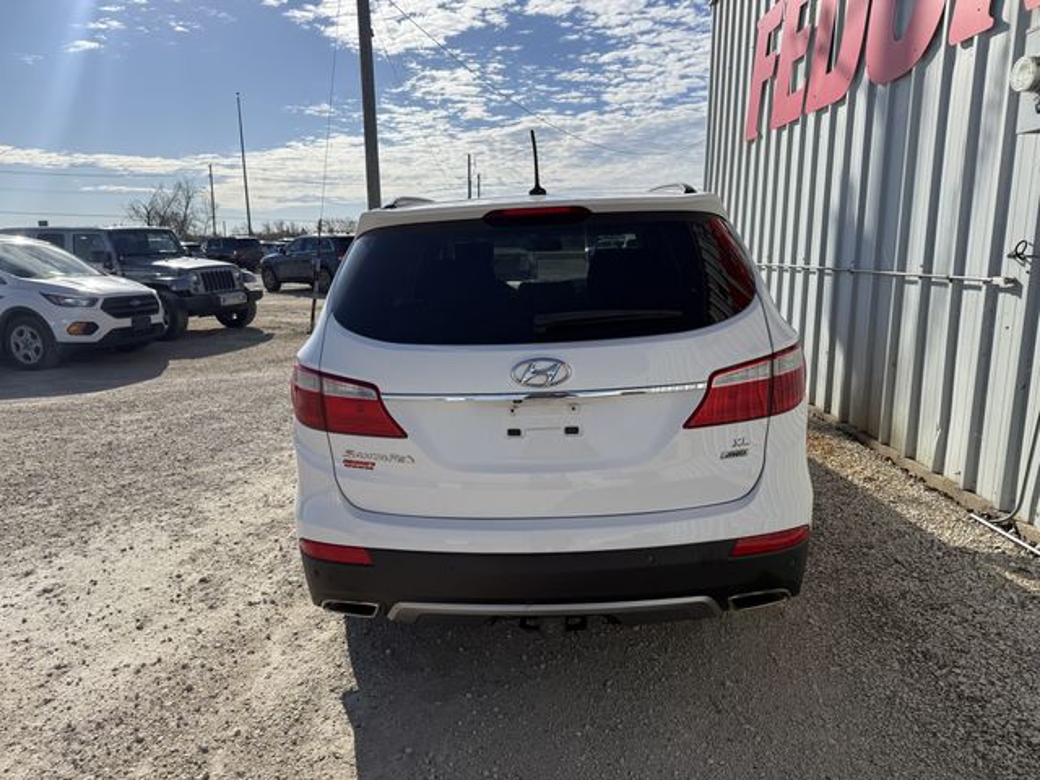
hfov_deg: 71.6
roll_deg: -1.0
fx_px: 721
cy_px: 390
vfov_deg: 56.8
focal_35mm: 24
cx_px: 520
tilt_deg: -11.0
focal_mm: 6.76
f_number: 1.78
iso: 80
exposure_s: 1/8130
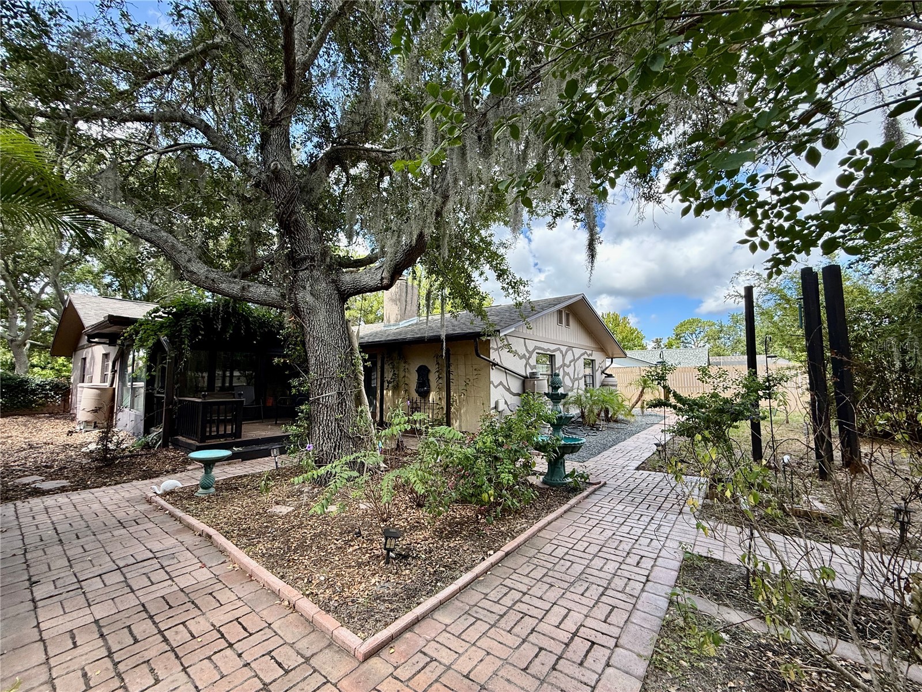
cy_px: 346
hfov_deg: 102.1
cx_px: 461
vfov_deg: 85.7
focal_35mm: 14
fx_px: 373
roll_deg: -0.6
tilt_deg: +5.9
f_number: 2.2
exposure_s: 1/413
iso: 50
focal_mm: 2.22
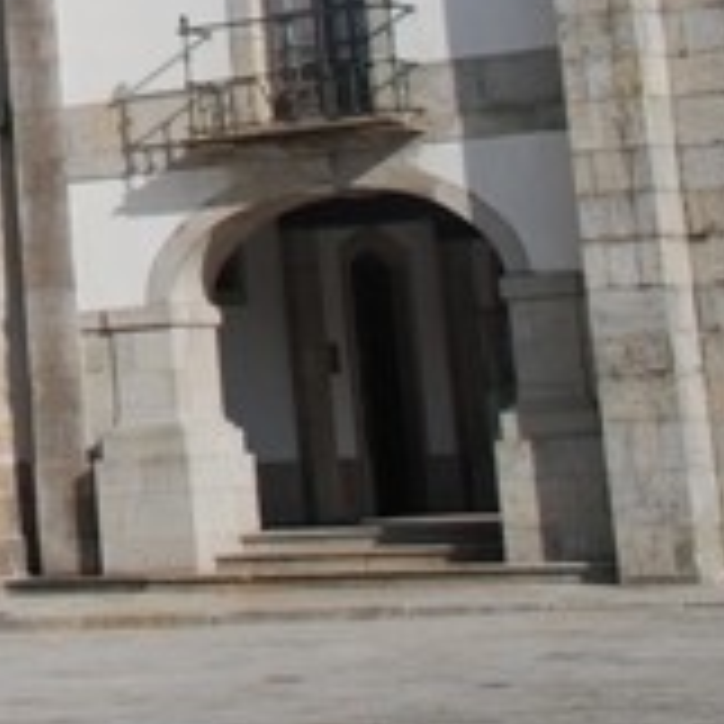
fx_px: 3597
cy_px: -477
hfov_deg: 11.1
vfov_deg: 10.9
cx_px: -364
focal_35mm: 152
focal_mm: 24
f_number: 9
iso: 100
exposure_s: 1/320
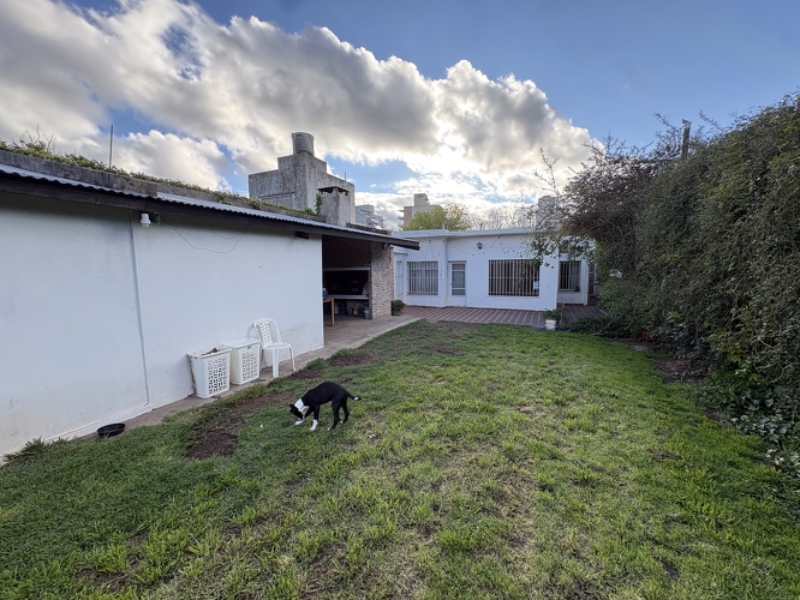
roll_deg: +1.1
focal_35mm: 14
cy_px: 300
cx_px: 400
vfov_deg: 85.7
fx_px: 324
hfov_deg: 102.0
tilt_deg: -4.5
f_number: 2.2
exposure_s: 1/522
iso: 64
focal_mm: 2.22
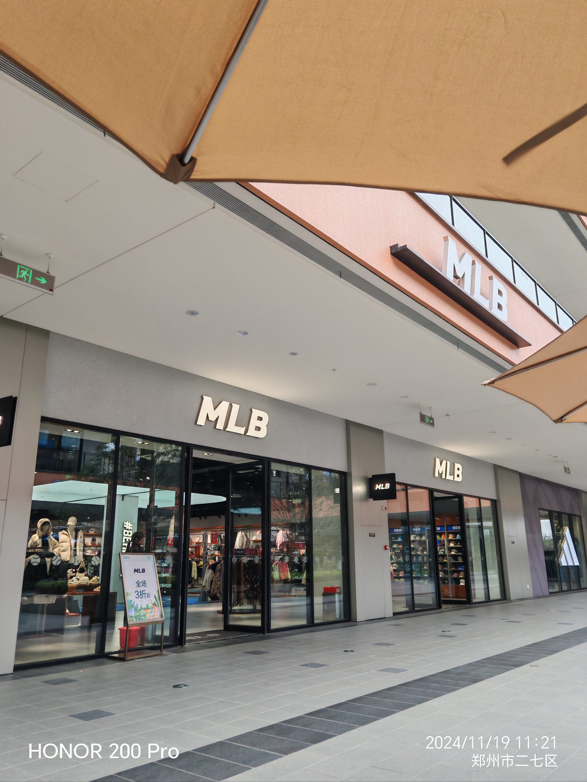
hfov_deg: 51.4
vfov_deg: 65.3
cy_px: 391
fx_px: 611
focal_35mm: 27
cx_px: 294
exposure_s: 1/152
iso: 50
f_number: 1.9
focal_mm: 6.67
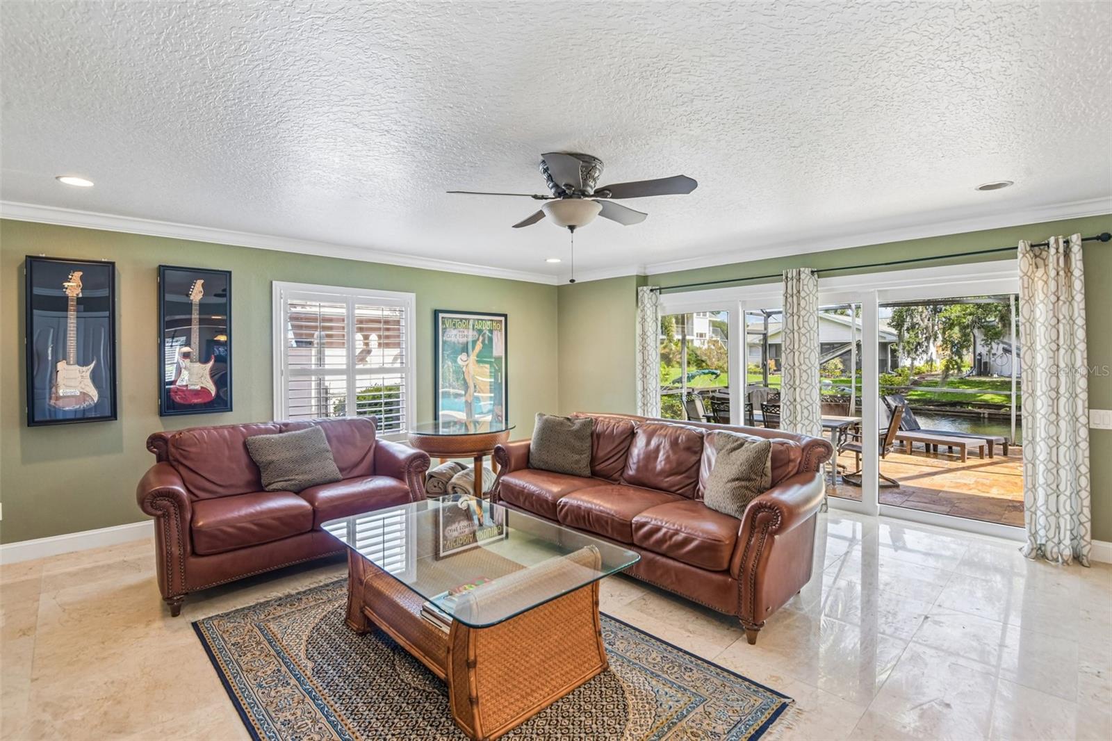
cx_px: 556
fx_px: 494
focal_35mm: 16
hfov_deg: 96.7
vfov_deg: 73.7
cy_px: 370
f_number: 8
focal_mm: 16
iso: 400
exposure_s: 1/30
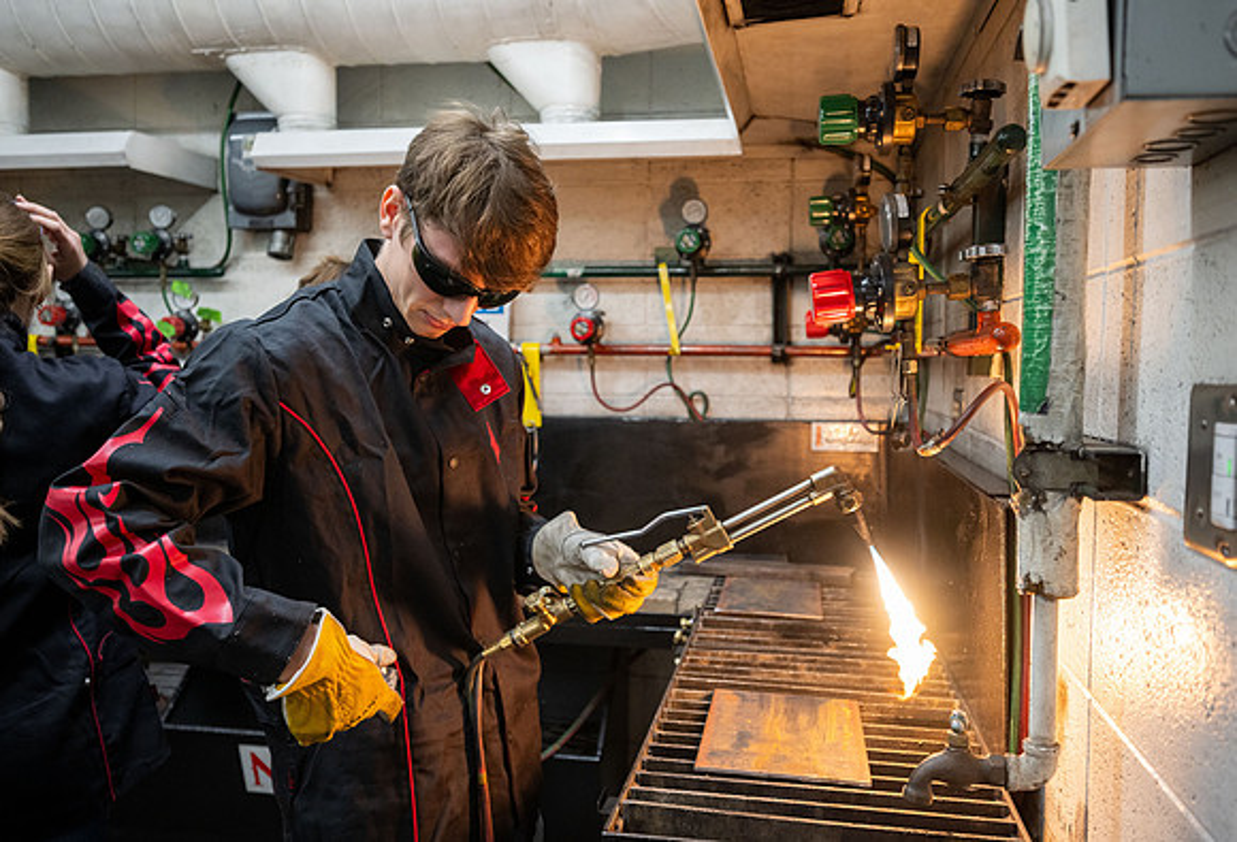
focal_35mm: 29
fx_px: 1001
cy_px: 421
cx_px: 632
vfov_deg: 45.6
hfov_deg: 63.4
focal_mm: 28.5
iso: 800
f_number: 4
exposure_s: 1/200
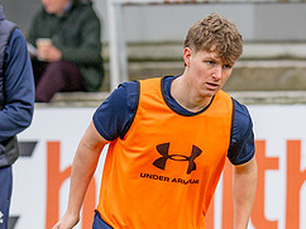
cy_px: 237
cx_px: 181
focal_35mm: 626
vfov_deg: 2.4
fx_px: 5528
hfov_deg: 3.2
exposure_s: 1/2500
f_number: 2.8
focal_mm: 135
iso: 200
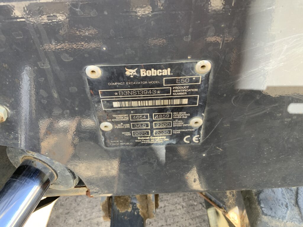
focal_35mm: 29
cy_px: 114
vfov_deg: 48.2
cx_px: 152
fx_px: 254
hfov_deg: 61.7
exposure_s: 1/122
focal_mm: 3
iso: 32
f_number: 1.8
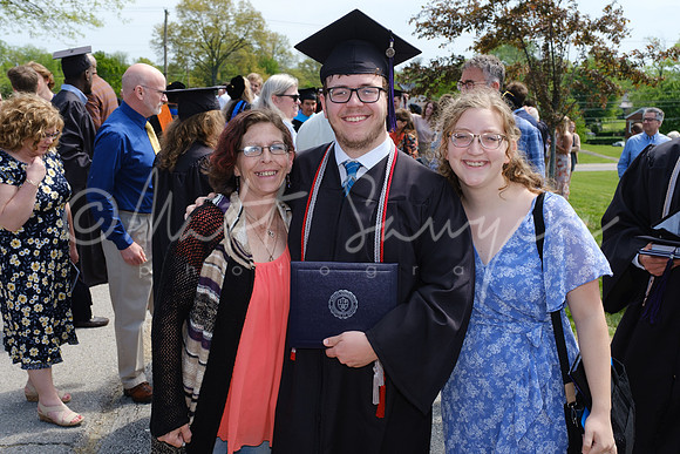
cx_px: 340
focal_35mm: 35
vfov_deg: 37.9
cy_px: 227
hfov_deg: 54.4
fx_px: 661
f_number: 5
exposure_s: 1/500
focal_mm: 23.4
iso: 200
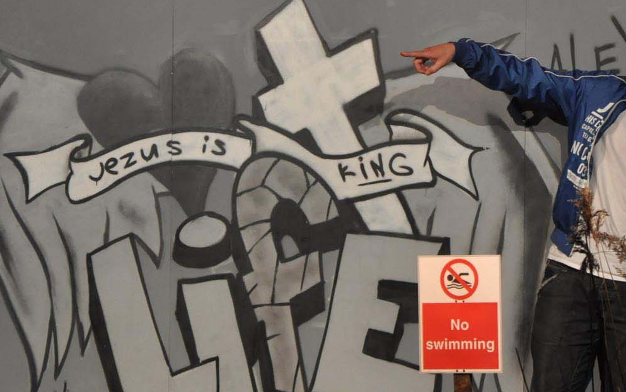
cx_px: 374
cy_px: 213
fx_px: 4468
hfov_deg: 8.0
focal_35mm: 262
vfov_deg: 5.0
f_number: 5.6
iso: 900
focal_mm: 105
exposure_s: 1/40
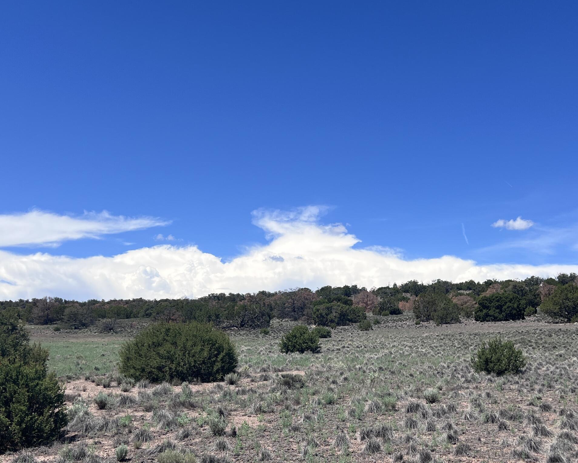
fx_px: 684
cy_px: 308
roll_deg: -1.5
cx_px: 344
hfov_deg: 45.6
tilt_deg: +2.9
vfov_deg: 37.0
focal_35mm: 40
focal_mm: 5.7
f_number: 1.5
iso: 50
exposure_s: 1/5076
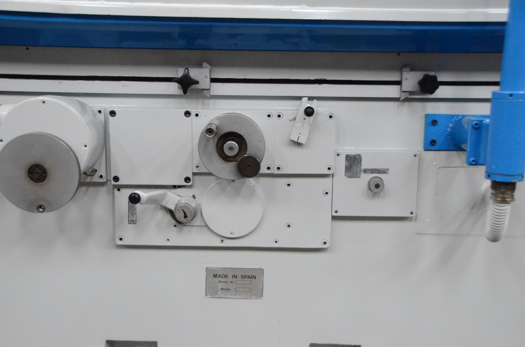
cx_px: 262
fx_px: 677
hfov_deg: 42.4
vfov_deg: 28.8
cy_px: 174
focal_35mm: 46
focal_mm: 31
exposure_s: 1/640
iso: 6400
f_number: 4
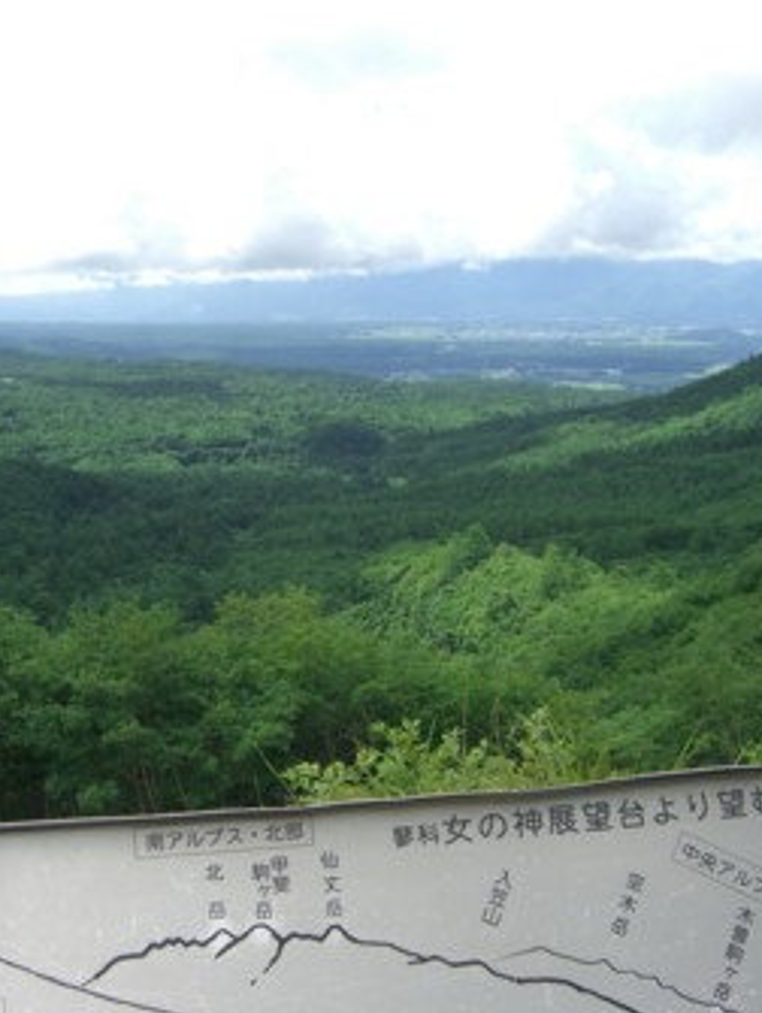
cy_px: 508
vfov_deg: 37.5
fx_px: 1494
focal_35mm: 51
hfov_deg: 28.6
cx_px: 363
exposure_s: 1/500
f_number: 4
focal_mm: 7.9
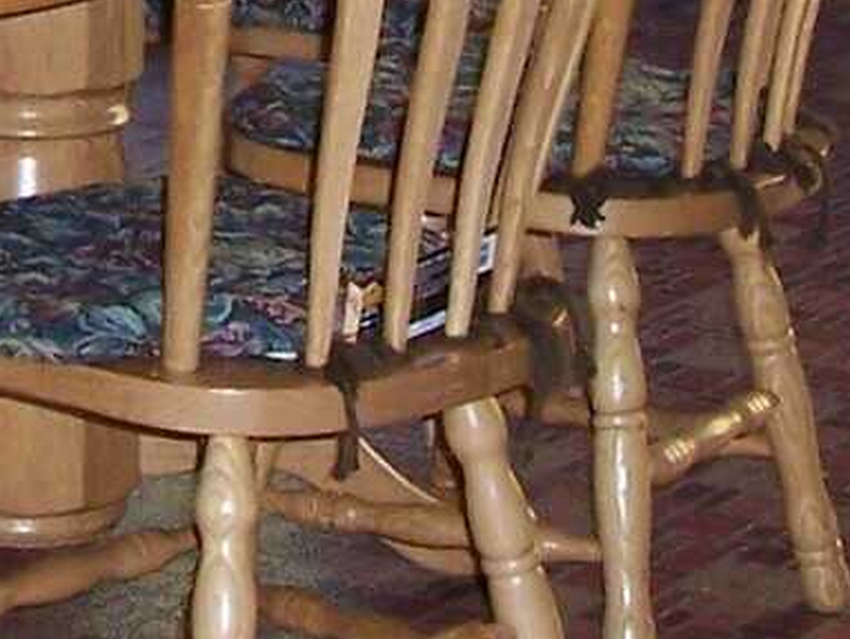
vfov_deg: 8.0
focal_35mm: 178
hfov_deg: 11.0
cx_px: 36
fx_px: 4374
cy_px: -646
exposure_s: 1/60
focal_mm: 5.6
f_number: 2.7
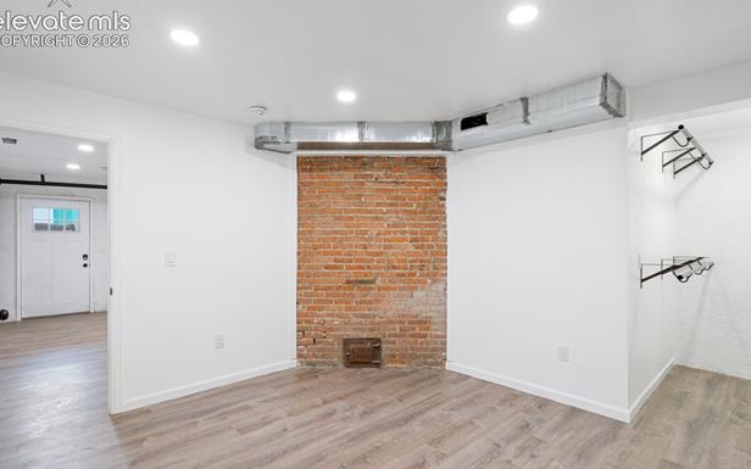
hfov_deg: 91.1
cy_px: 239
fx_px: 368
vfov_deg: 65.0
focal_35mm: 18
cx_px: 372
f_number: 10
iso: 640
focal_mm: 17
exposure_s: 1/3
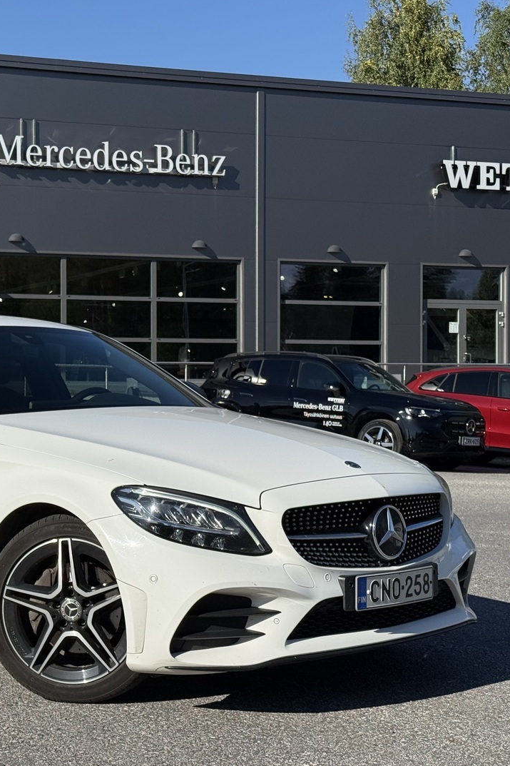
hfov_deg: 20.0
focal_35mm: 67
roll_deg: -0.5
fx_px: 1424
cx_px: 82
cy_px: 383
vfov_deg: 30.1
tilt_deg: -0.3
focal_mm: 6.76
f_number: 1.78
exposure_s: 1/11364
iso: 80
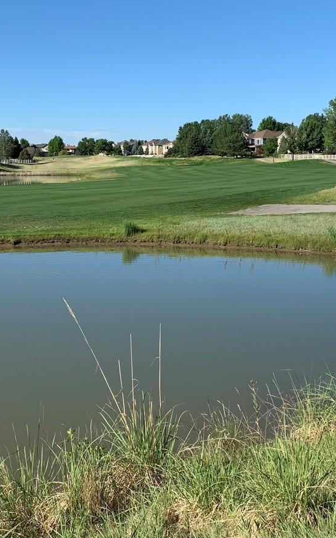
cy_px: 220
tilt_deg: -4.4
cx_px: 149
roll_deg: -0.2
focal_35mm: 50
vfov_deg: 40.2
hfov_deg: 25.8
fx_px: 733
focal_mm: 4.25
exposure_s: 1/2033
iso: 25
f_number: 1.8
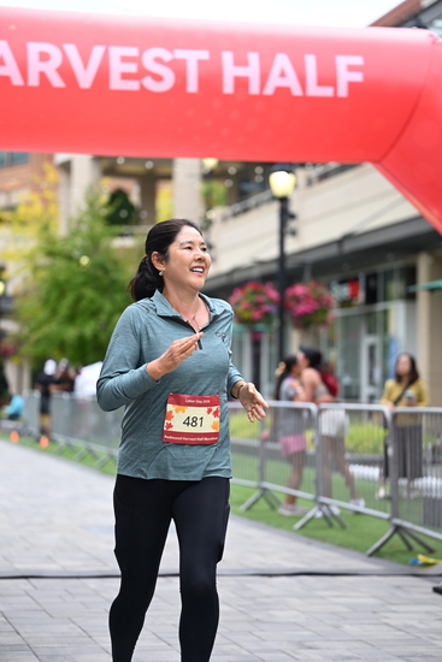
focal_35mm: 87
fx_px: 1601
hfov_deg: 15.7
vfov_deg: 23.4
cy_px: 331
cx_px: 221
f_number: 2.8
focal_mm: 87
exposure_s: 1/2000
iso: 640
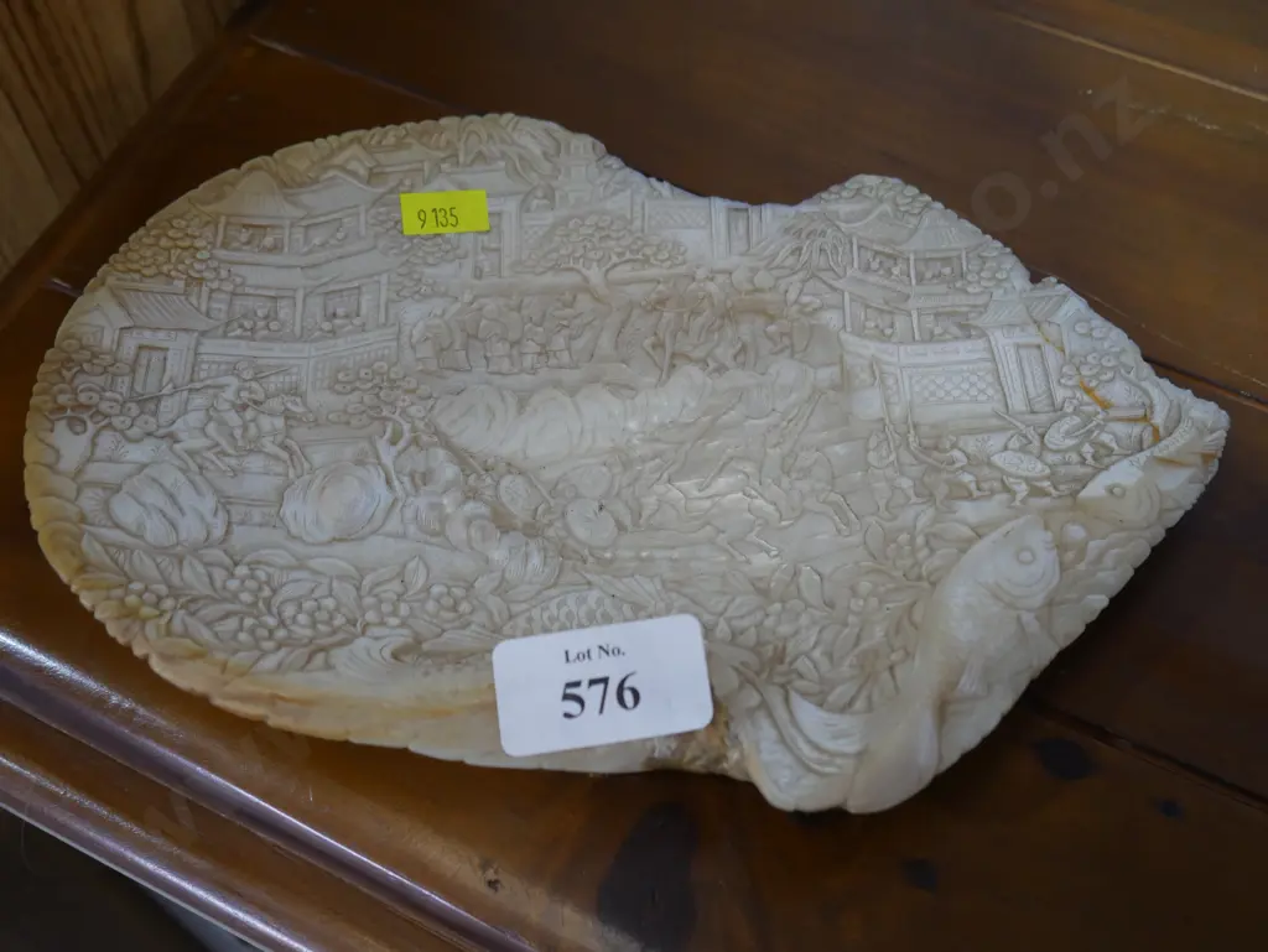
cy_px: 476
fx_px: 1539
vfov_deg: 34.4
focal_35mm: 42
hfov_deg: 44.8
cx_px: 634
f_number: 4.6
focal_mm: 21
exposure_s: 1/60
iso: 640
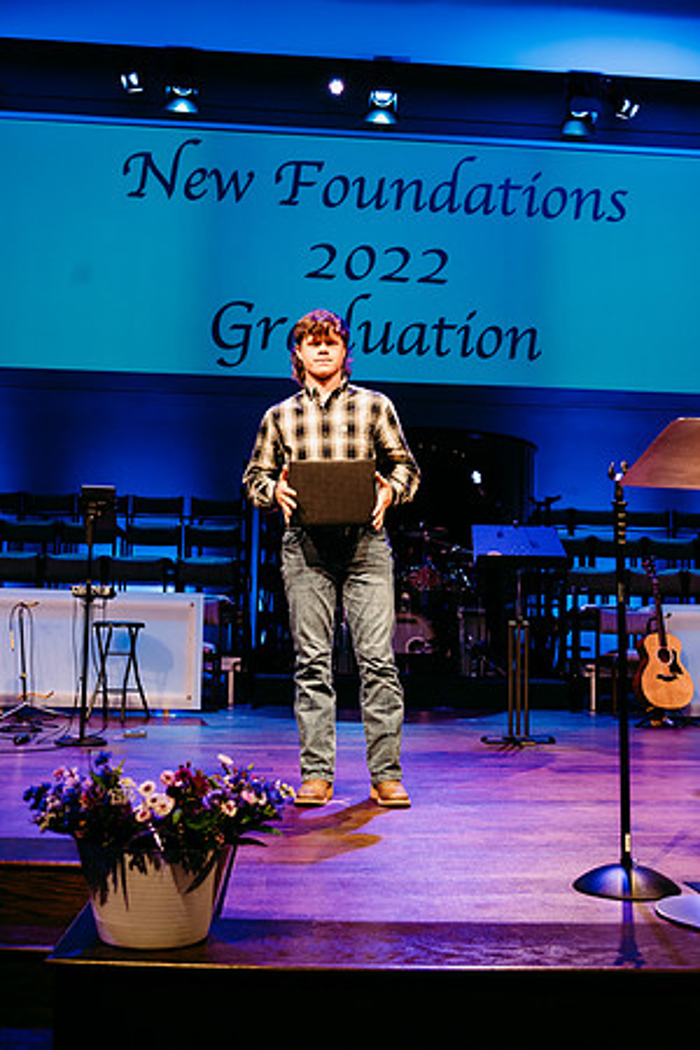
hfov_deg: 35.1
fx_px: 1108
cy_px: 525
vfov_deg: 50.7
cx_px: 350
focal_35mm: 38
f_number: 4
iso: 1600
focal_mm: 38
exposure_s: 1/200
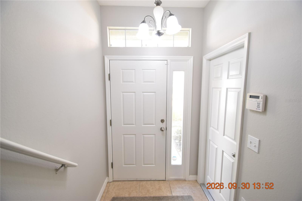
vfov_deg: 77.3
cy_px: 100
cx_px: 151
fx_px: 126
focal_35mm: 15
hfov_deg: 100.4
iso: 720
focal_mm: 10
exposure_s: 1/60
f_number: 4
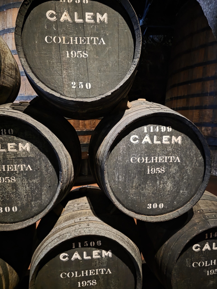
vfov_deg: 73.9
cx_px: 108
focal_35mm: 23
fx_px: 192
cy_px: 144
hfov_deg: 58.9
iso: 3200
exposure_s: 1/8.33
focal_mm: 6.3
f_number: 1.7
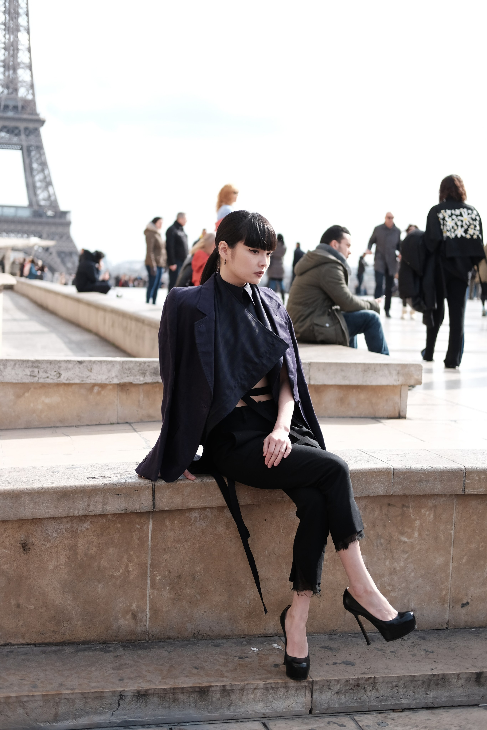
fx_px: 1075
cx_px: 244
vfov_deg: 37.5
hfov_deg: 25.5
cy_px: 365
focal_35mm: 53
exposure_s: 1/3200
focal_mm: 35
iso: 320
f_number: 2
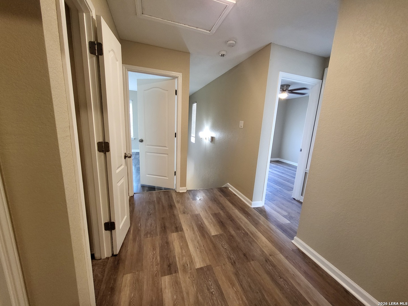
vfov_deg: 89.9
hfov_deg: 106.2
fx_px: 153
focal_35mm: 13
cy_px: 153
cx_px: 204
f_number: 2.2
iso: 400
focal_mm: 1.74
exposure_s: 1/40
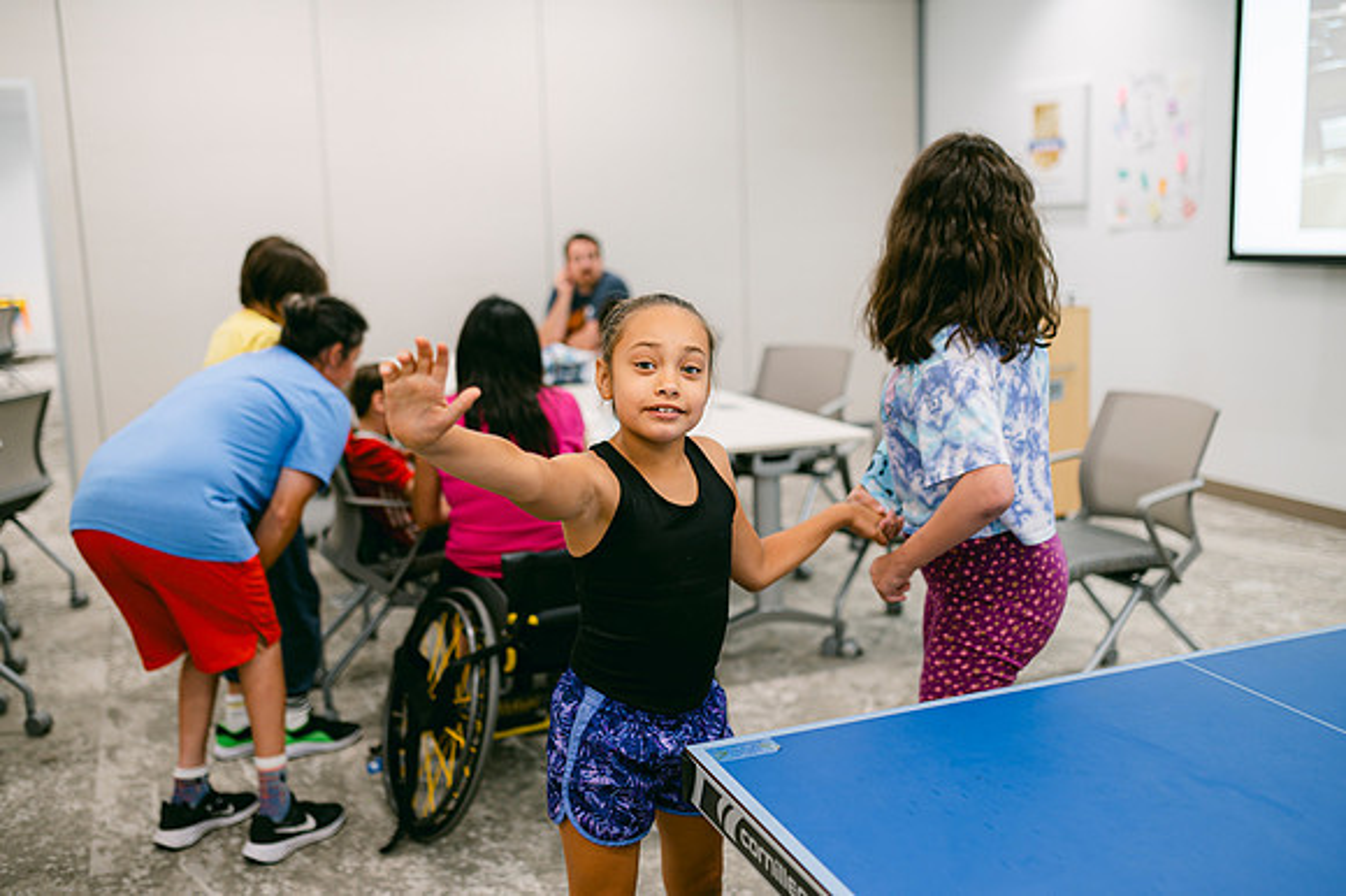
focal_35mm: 36
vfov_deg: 37.1
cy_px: 448
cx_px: 673
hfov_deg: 53.5
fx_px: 1334
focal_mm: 35
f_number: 2
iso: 200
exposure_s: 1/125
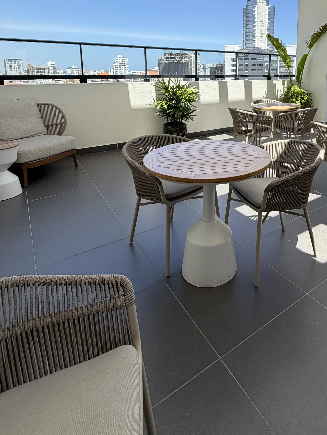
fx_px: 290
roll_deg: -0.6
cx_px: 242
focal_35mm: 23
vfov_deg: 70.1
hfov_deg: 56.2
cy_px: 122
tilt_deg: -8.9
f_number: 2.2
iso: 40
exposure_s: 1/619
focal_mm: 2.22
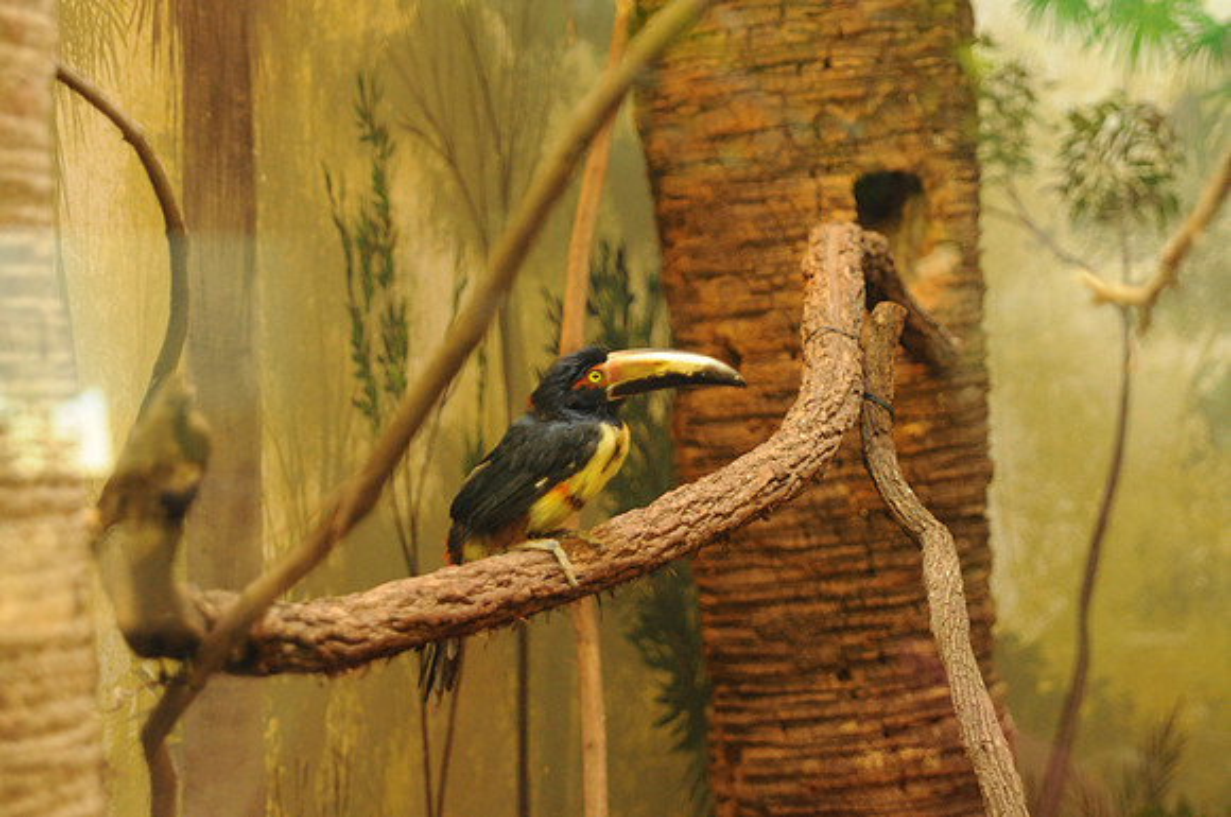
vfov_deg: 13.0
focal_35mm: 105
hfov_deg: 19.5
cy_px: 408
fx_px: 3585
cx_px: 616
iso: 1600
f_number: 2.8
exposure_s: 1/200
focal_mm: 70
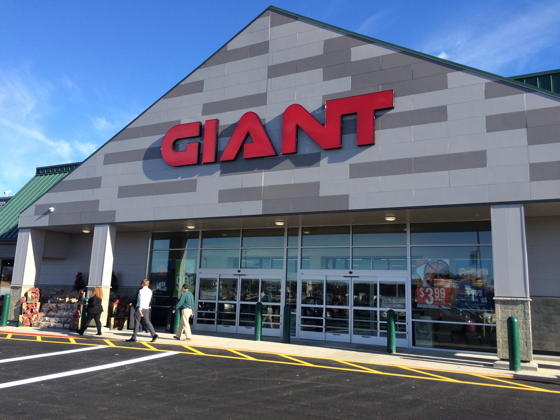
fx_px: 469
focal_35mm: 29
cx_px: 280
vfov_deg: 48.2
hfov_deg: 61.7
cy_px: 210
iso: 32
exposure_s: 1/977
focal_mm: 4.15
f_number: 2.2
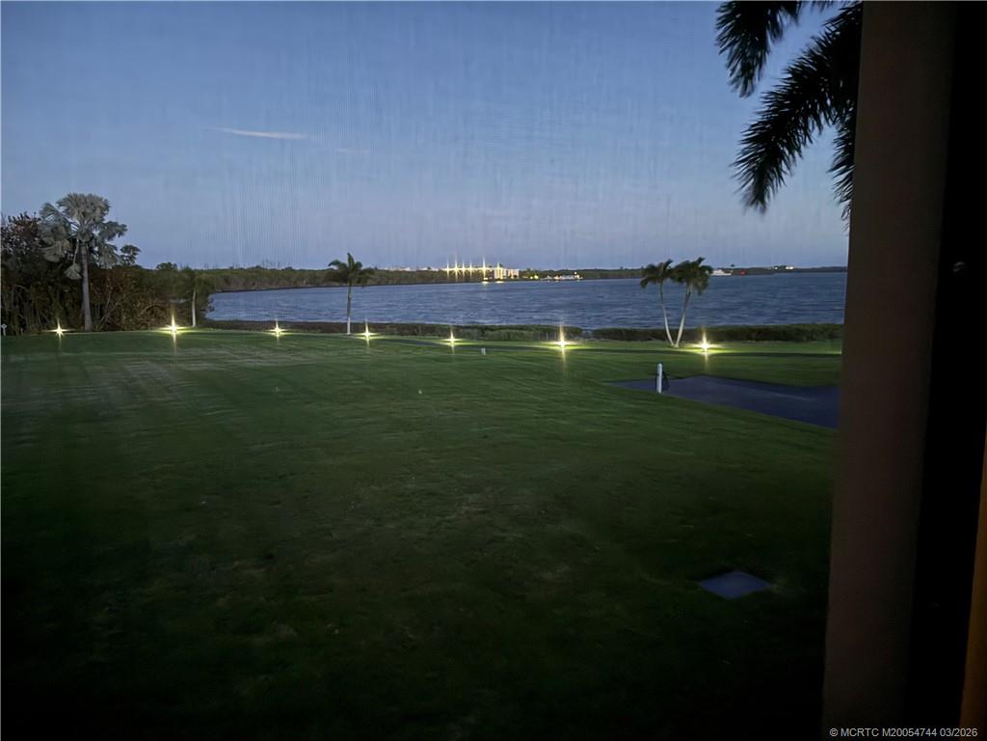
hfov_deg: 71.6
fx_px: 684
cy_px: 370
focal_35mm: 24
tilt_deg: -6.7
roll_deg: +0.8
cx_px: 494
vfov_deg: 56.8
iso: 2500
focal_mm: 6.76
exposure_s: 1/9
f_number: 1.78
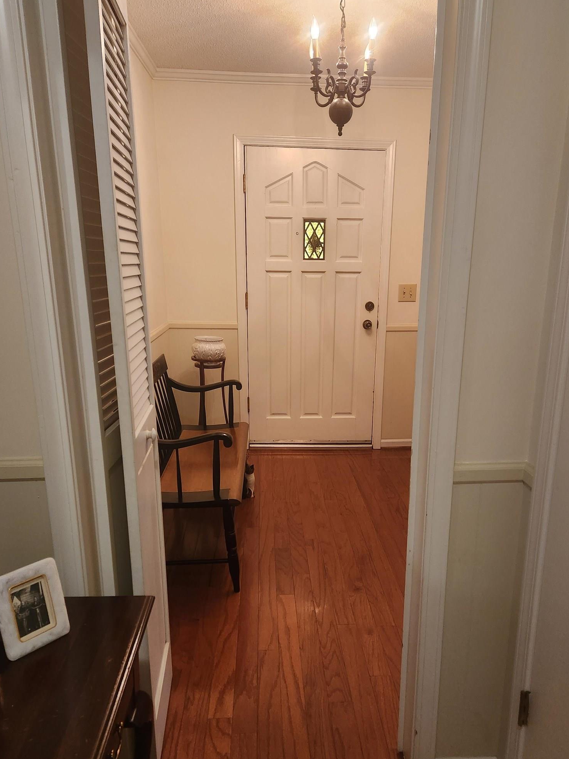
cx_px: 305
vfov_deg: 65.1
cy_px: 430
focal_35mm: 27
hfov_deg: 51.3
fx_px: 592
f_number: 1.8
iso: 400
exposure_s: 1/120
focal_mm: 5.4
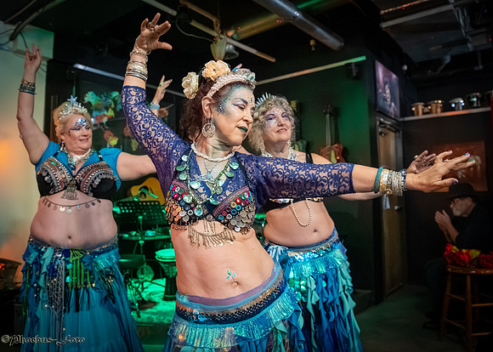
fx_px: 380
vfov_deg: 49.7
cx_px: 228
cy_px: 162
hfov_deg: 65.9
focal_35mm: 27
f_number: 4
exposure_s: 1/200
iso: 40000
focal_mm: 24
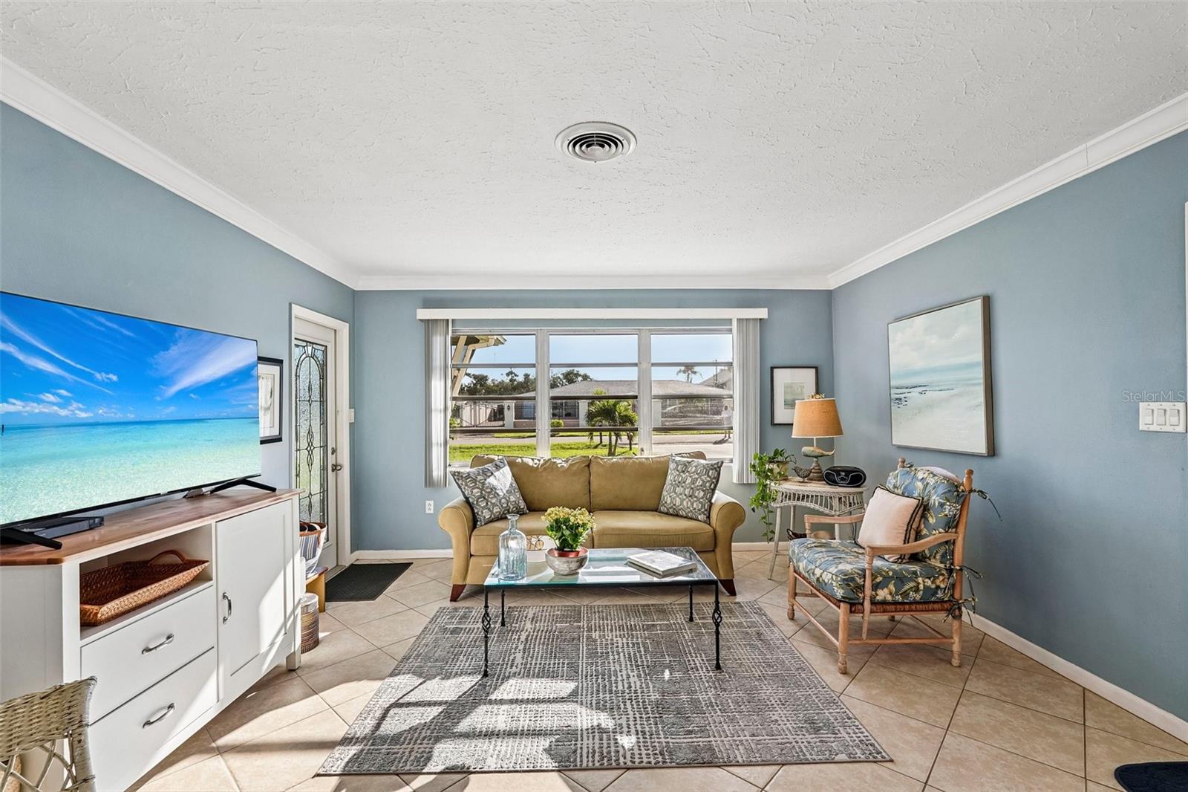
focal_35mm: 16
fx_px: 528
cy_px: 396
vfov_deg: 73.7
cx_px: 594
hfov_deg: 96.7
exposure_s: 1/125
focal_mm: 16
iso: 400
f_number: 8
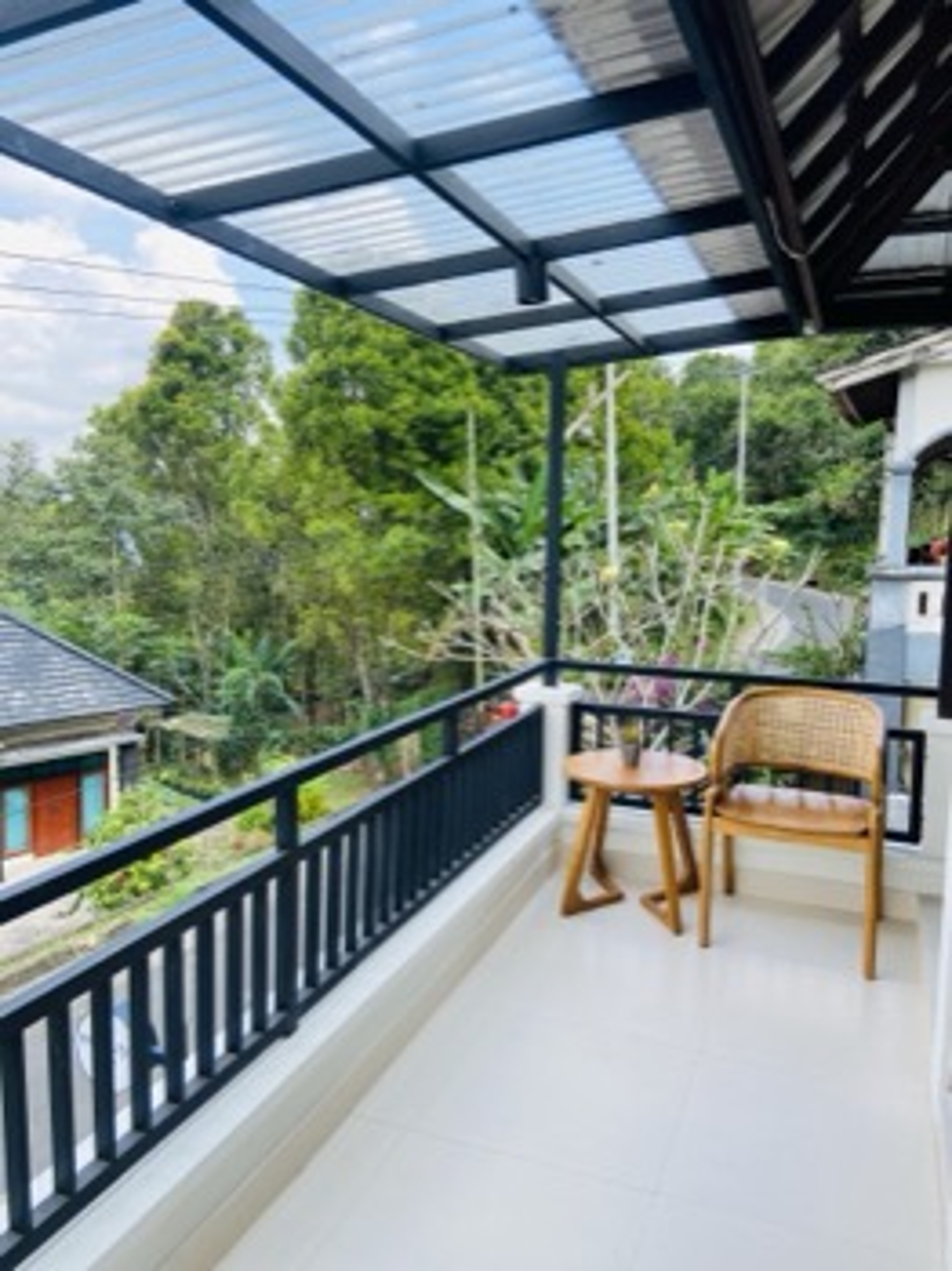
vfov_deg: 67.3
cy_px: 636
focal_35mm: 26
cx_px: 476
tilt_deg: -6.2
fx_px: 955
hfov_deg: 53.0
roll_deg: -0.5
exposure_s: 1/517
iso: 32
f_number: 1.8
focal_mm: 4.25
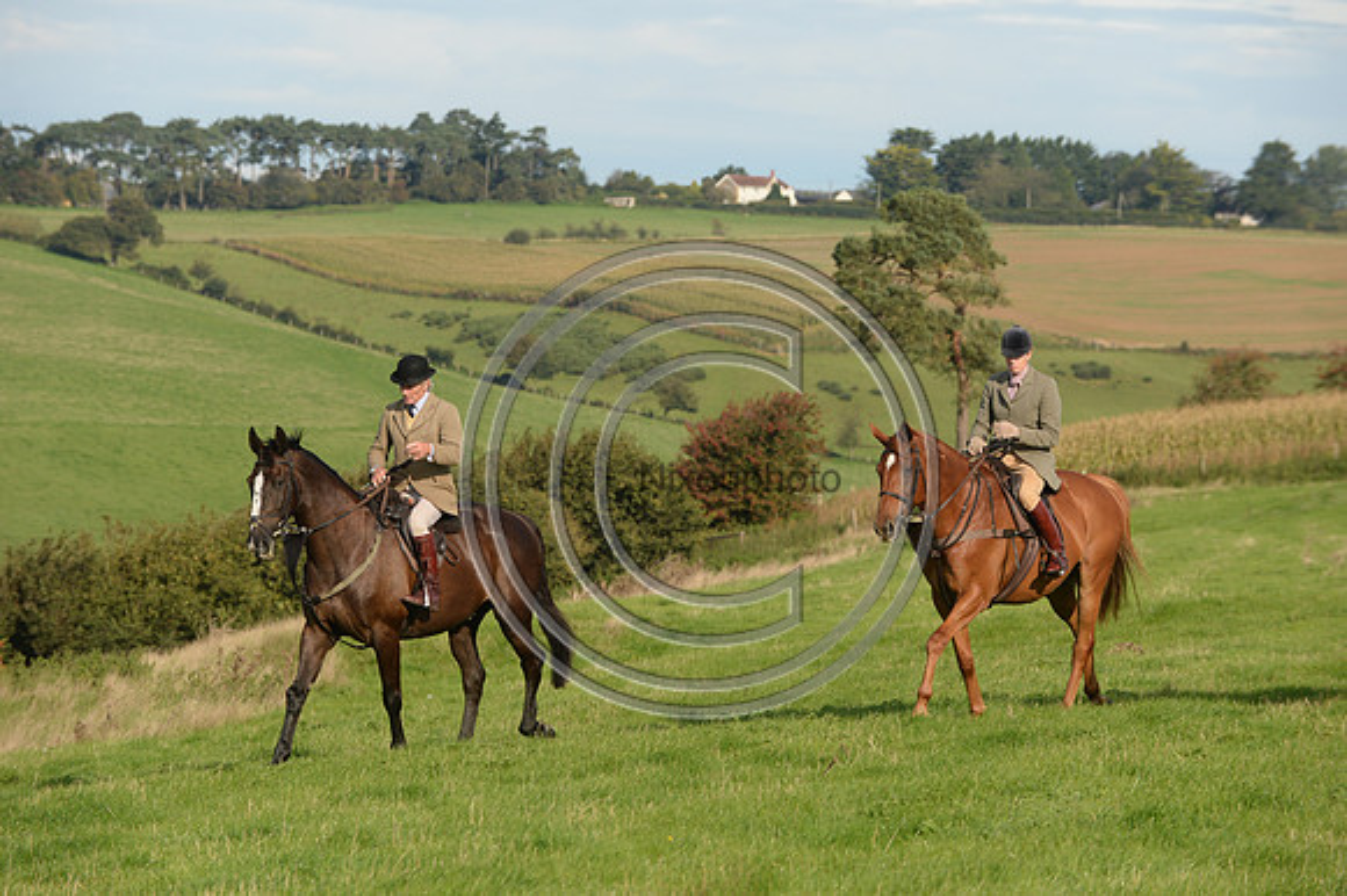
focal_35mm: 160
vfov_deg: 8.6
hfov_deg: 12.8
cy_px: 448
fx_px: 5983
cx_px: 674
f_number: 5
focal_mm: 160
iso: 450
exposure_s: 1/1250
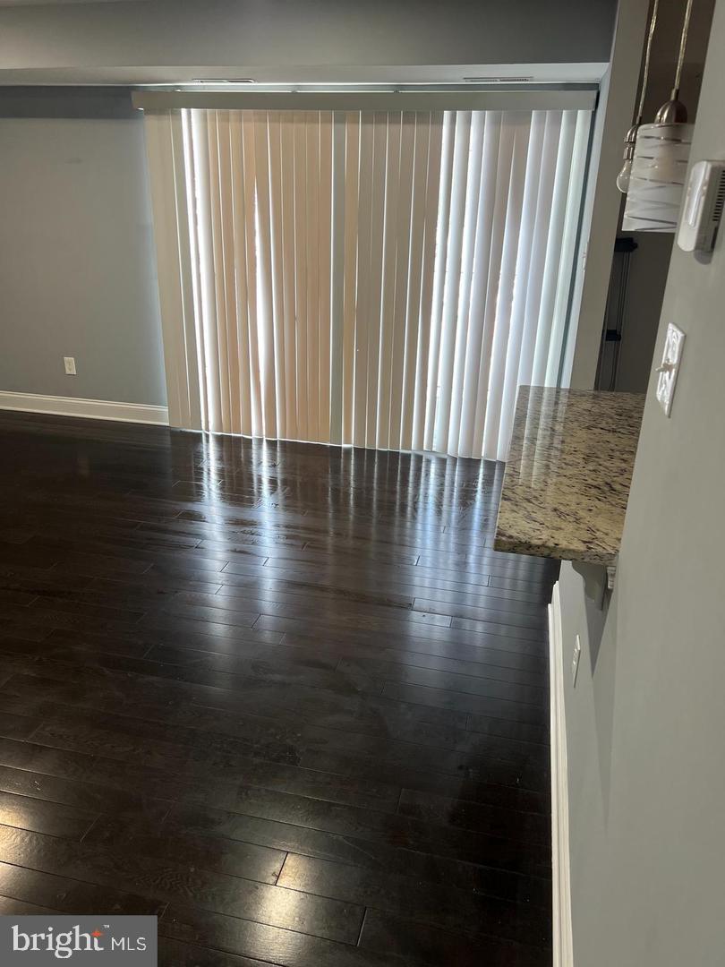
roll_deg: -0.1
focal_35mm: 26
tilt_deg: -20.7
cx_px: 362
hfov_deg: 53.1
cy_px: 484
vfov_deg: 67.3
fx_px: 726
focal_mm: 5.7
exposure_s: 1/60
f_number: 1.5
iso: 125
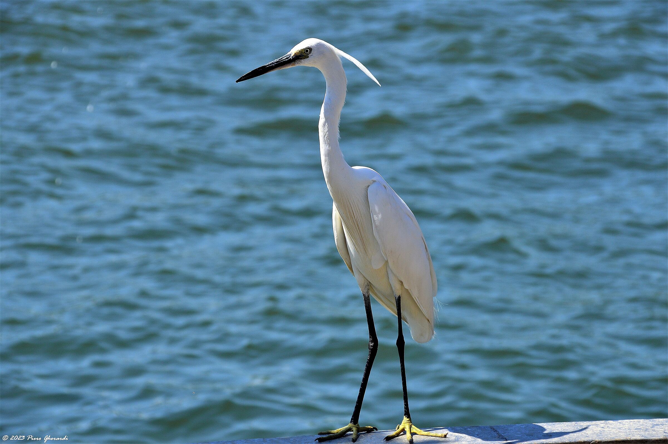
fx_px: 4311
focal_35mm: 232
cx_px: 334
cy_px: 222
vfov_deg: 5.9
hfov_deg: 8.9
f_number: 11
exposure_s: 1/500
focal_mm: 155
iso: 280
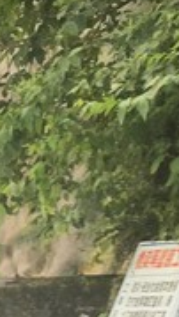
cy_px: 271
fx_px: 1524
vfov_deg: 11.8
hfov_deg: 6.0
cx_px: -461
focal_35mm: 181
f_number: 2.2
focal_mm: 4.15
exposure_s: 1/120
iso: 32
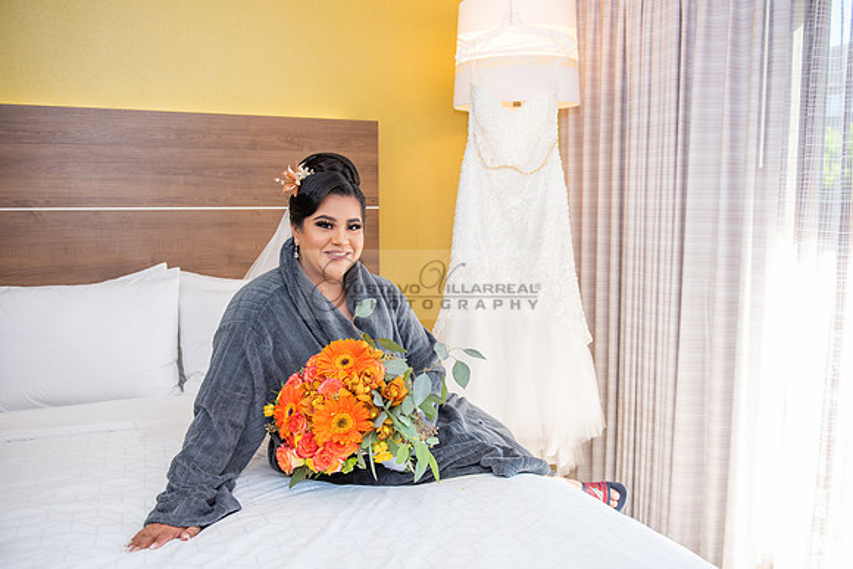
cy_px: 284
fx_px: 763
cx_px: 426
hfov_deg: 58.4
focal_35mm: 32
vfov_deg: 40.9
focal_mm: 31
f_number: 3.5
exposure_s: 1/250
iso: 500
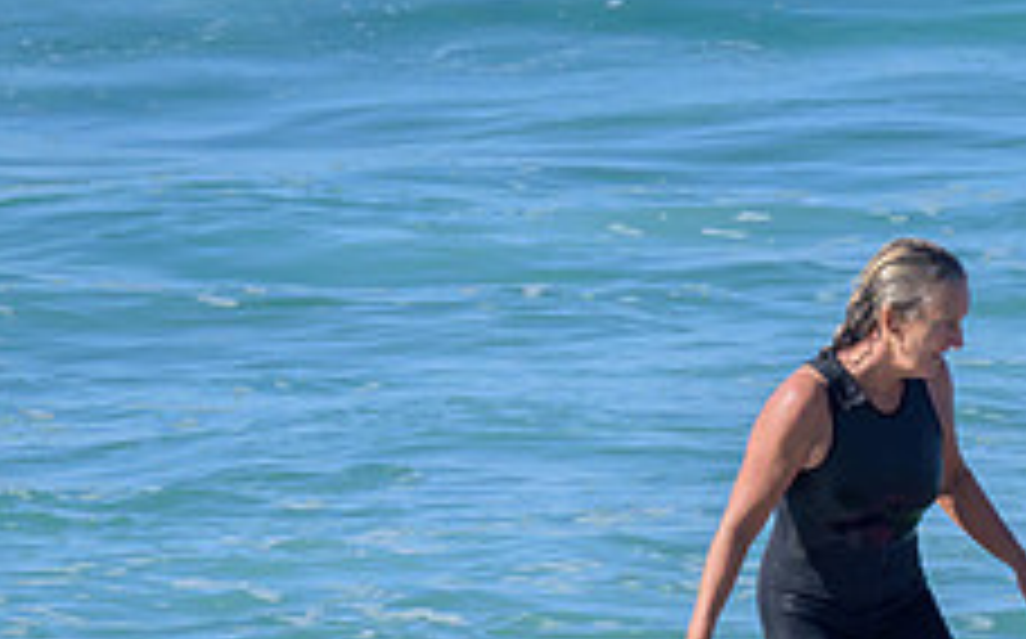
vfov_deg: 0.7
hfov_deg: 1.1
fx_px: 53131
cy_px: 796
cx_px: 1205
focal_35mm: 1902
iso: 640
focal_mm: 540
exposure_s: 1/1250
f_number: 11
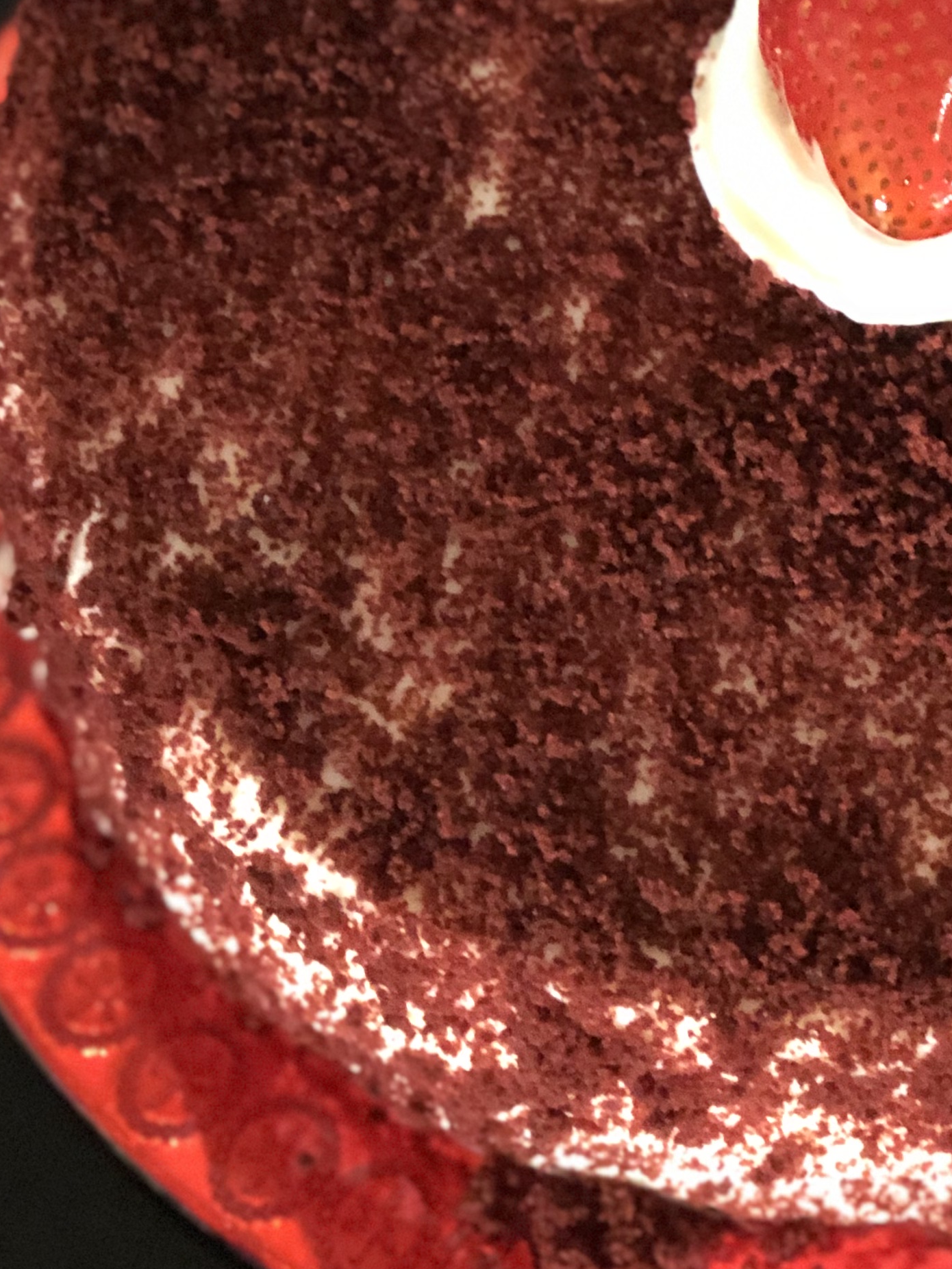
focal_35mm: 124
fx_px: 4546
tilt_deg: -64.3
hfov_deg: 11.8
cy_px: 345
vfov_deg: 15.8
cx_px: 942
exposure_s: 1/30
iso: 1250
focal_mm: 6.6
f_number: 2.8
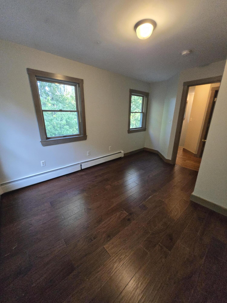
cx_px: 114
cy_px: 152
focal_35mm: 13
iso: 640
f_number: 2.2
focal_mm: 1.7
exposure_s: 1/60
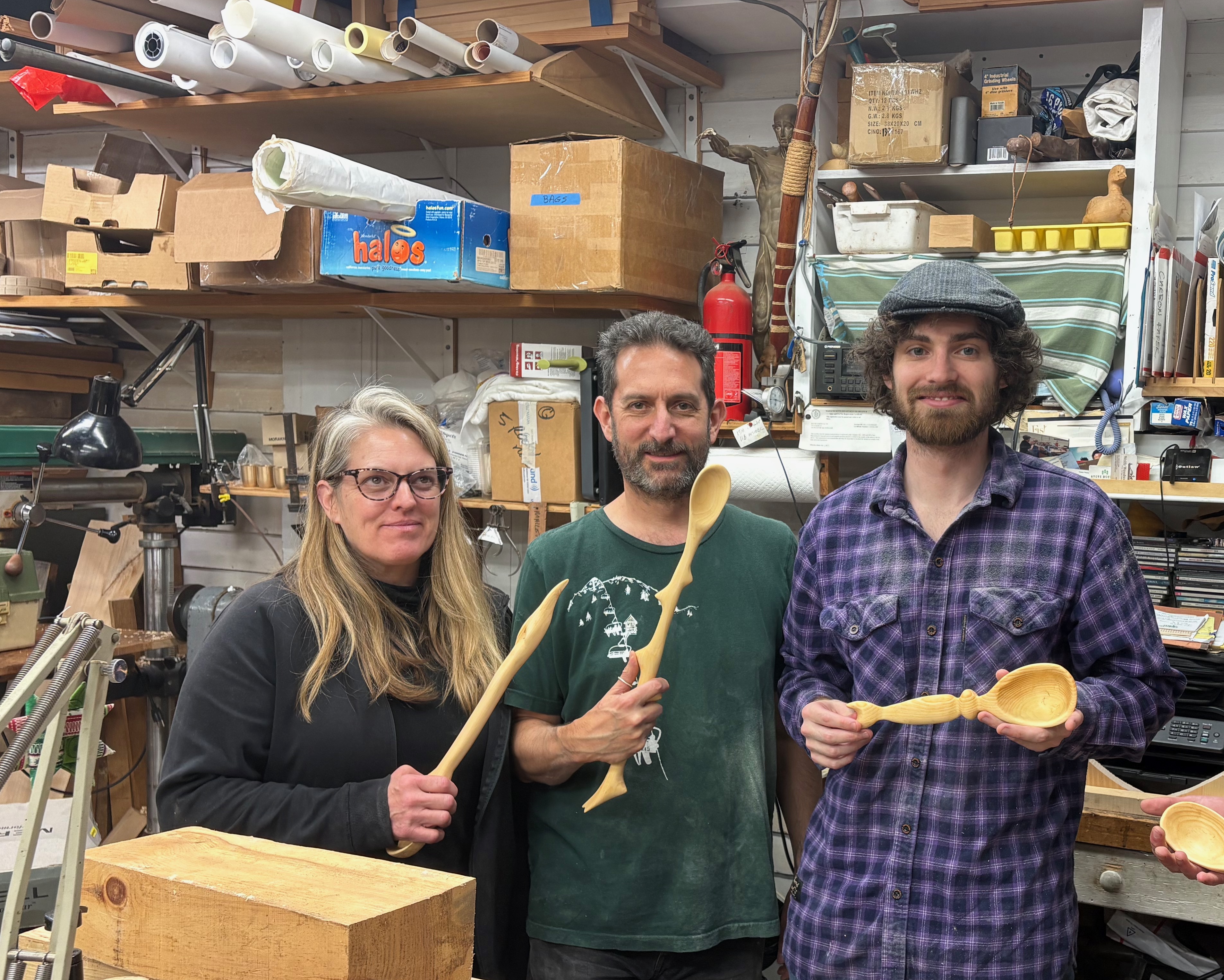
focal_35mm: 38
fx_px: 1377
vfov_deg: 39.1
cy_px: 565
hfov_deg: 47.1
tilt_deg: -4.3
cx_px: 829
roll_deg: -1.0
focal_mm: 5.96
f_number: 1.6
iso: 125
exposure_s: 1/60
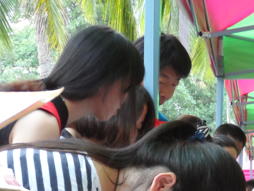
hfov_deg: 14.8
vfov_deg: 11.0
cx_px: 226
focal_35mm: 132
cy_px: 237
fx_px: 969
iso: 400
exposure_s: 1/45
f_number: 4
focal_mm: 8.7
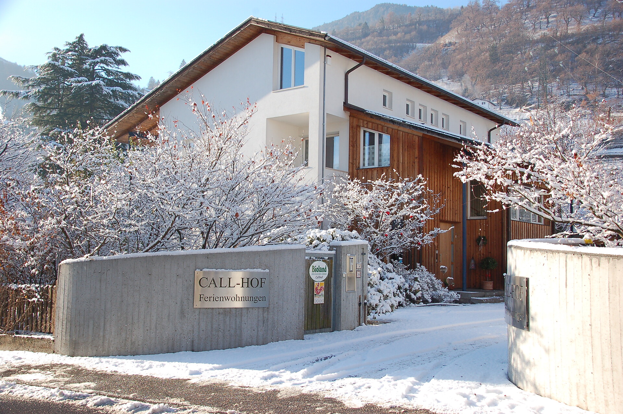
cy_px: 207
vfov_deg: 34.2
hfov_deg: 49.6
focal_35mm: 39
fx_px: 674
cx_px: 312
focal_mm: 26
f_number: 10
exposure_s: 1/250
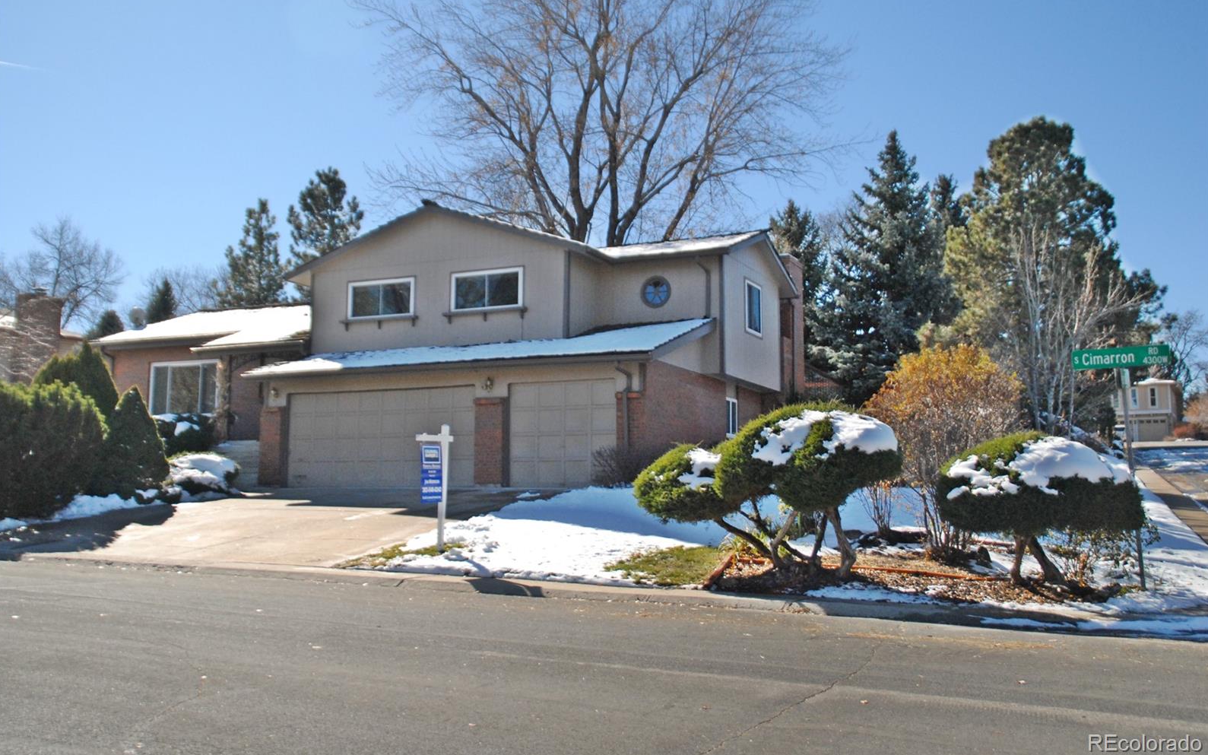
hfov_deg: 50.9
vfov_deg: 33.1
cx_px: 603
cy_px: 352
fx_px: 1268
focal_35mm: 39
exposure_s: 1/2500
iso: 400
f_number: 5
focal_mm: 25
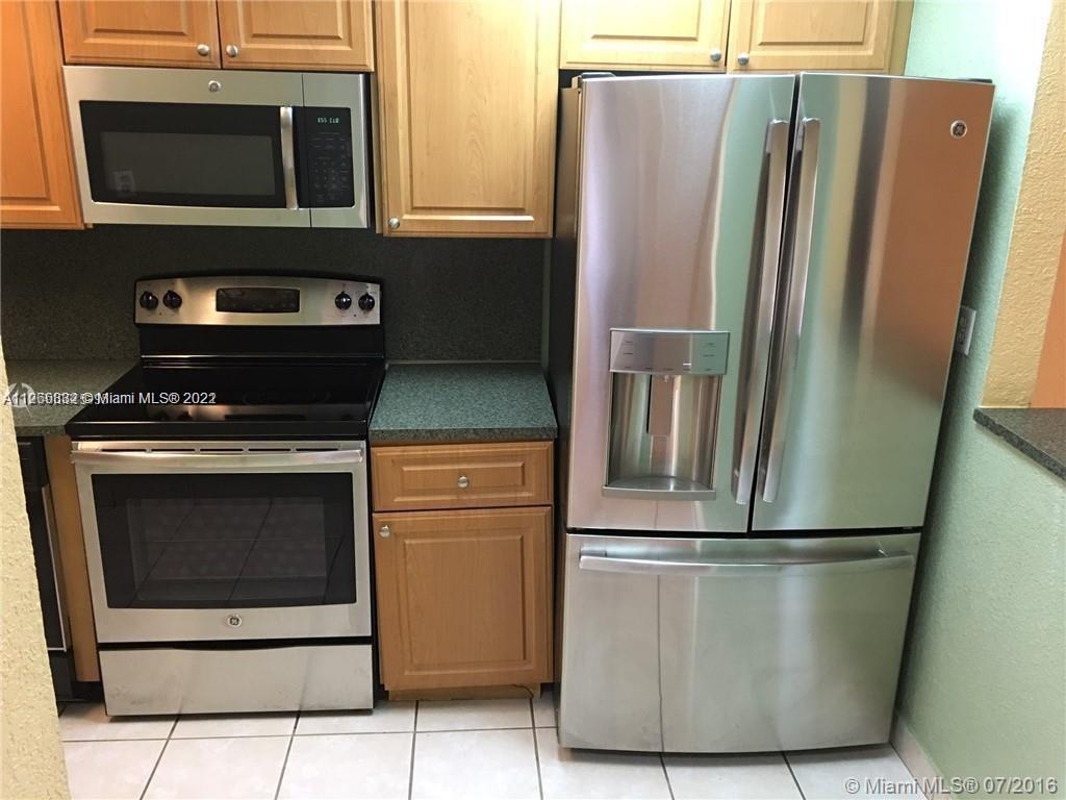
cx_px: 533
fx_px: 893
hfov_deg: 61.7
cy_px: 400
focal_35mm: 29
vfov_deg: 48.2
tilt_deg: -17.4
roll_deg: -1.3
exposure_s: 1/10
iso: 80
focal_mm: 4.15
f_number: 2.2
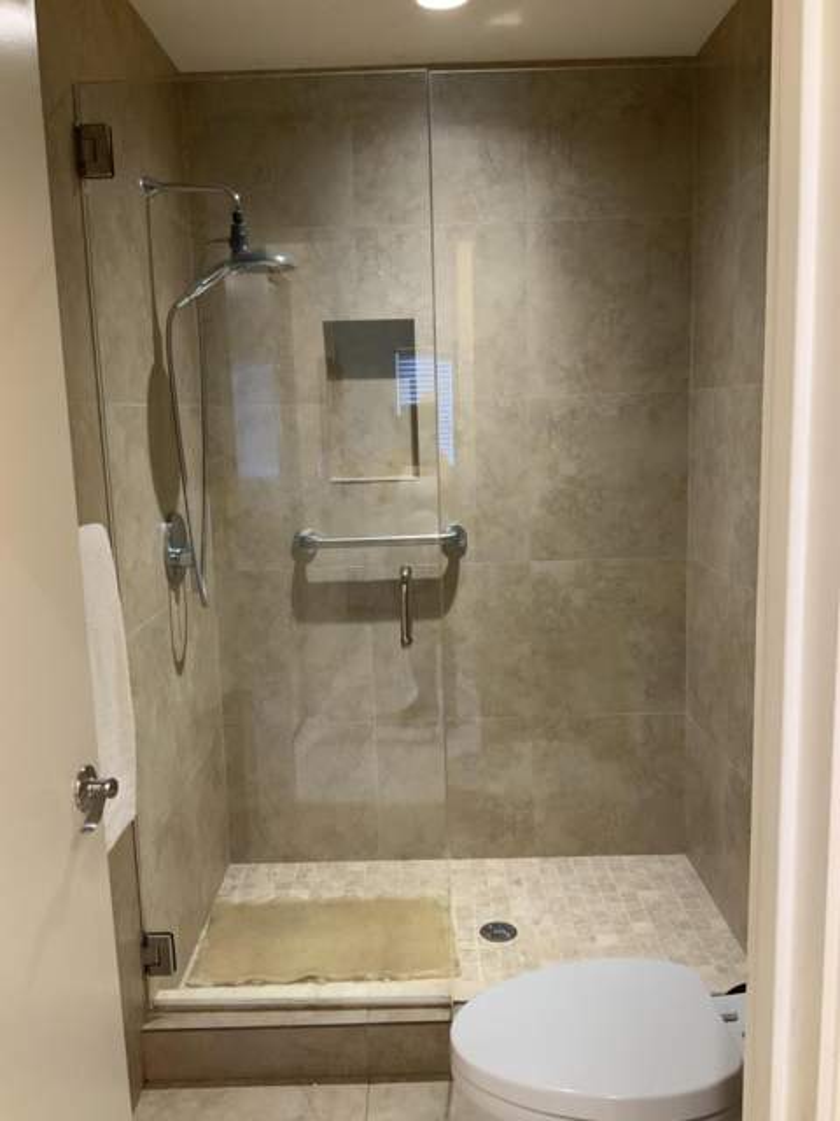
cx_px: 420
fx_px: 938
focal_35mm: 29
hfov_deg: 48.2
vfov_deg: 61.7
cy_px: 560
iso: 125
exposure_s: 1/60
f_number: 1.8
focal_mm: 3
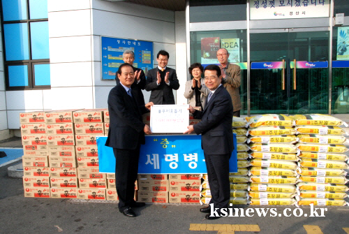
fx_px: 291
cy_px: 117
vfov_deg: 43.7
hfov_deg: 61.9
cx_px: 174
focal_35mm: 30
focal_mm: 20
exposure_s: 1/640
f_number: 13
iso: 800
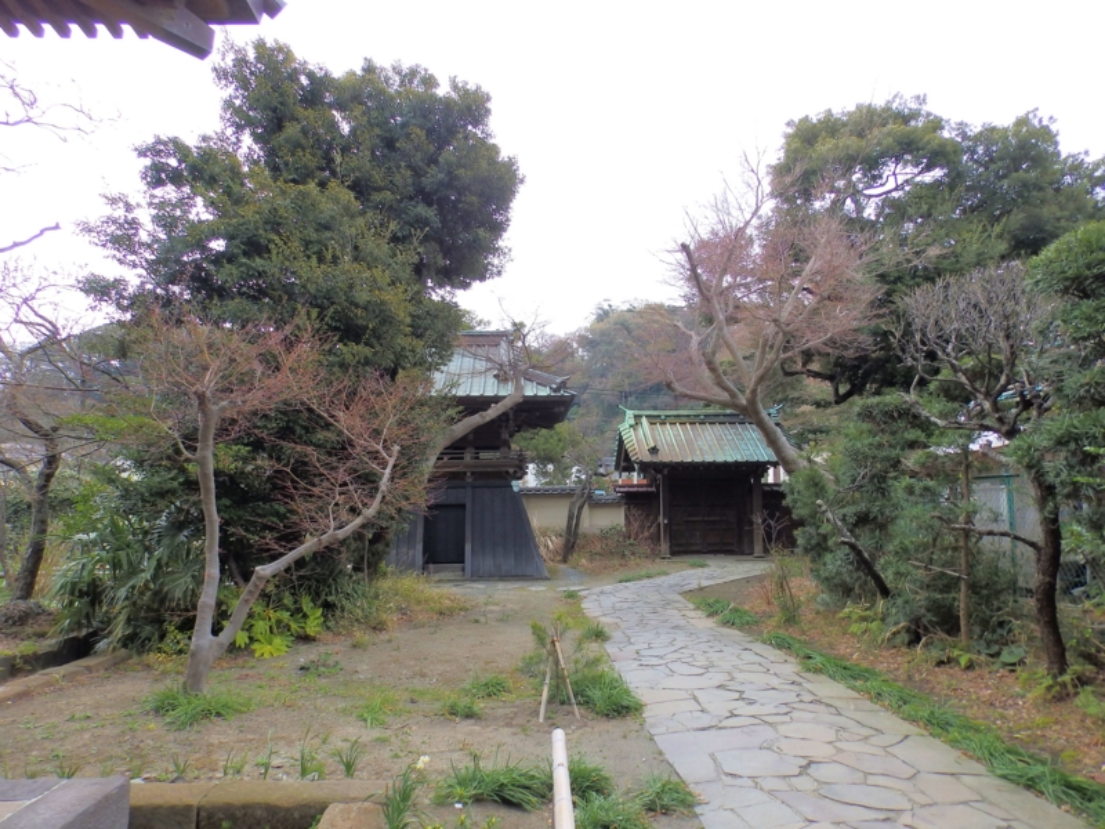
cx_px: 552
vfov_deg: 61.1
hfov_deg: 76.4
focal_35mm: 22
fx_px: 702
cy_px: 414
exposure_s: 1/125
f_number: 3.4
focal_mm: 4
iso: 80
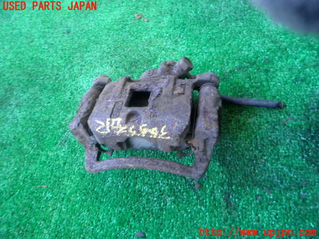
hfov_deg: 69.4
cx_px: 160
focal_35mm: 25
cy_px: 120
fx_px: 230
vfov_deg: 54.9
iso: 200
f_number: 2
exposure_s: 1/50
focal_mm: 4.5
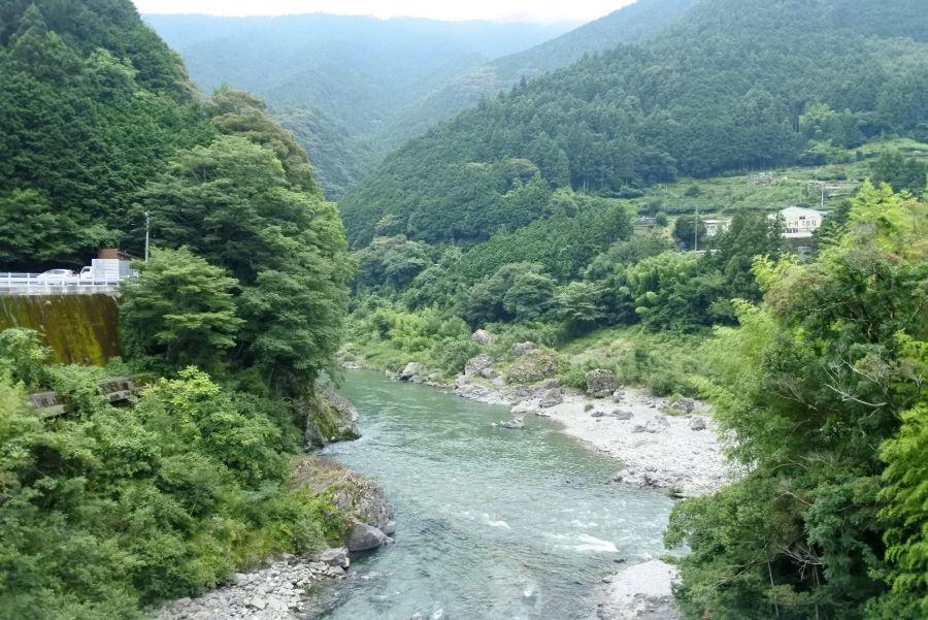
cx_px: 464
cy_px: 310
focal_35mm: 27
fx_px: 696
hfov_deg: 67.4
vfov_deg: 48.0
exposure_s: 1/30
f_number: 3.5
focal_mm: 10
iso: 1800
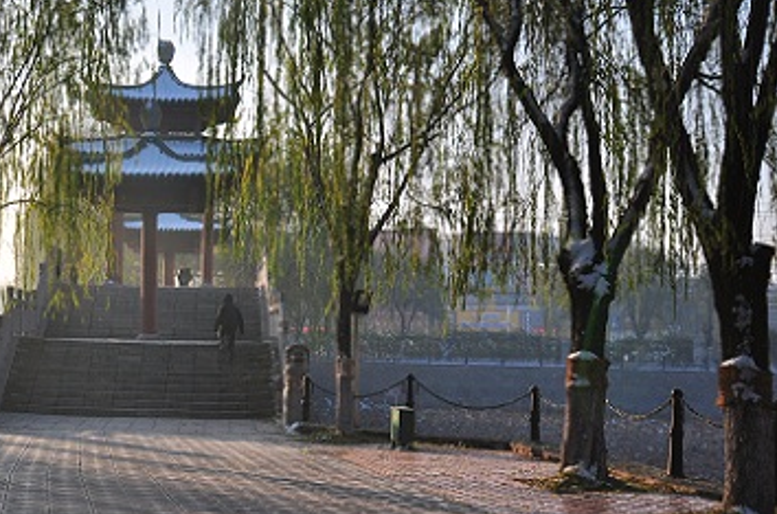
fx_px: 1205
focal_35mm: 56
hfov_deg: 34.0
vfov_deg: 24.0
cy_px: 205
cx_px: 97
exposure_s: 1/400
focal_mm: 20
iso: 200
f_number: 8
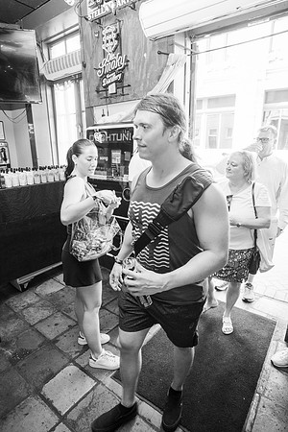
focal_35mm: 20
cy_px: 216
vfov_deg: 84.0
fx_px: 240
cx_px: 144
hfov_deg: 61.9
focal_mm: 20
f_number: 5.6
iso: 1250
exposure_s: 1/80
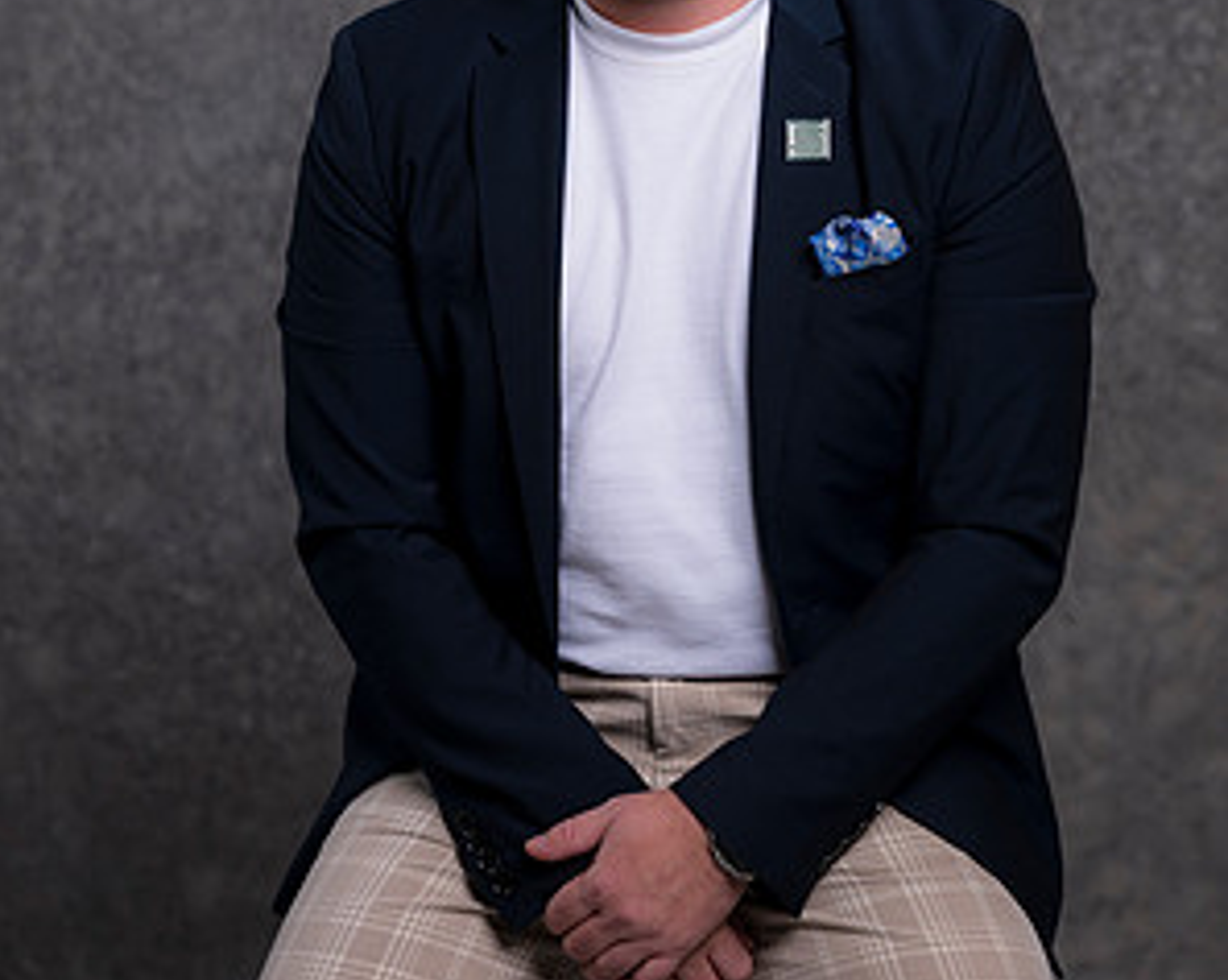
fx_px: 4393
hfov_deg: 15.9
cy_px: 269
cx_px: 612
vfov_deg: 12.7
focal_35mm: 121
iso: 100
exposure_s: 1/200
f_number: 5
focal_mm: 85
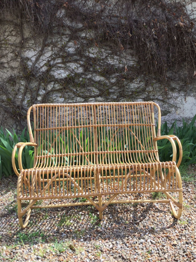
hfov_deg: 45.4
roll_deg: -0.9
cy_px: 131
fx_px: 234
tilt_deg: -8.3
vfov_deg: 58.4
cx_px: 98
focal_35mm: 31
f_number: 2.4
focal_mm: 3.3
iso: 25
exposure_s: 1/455
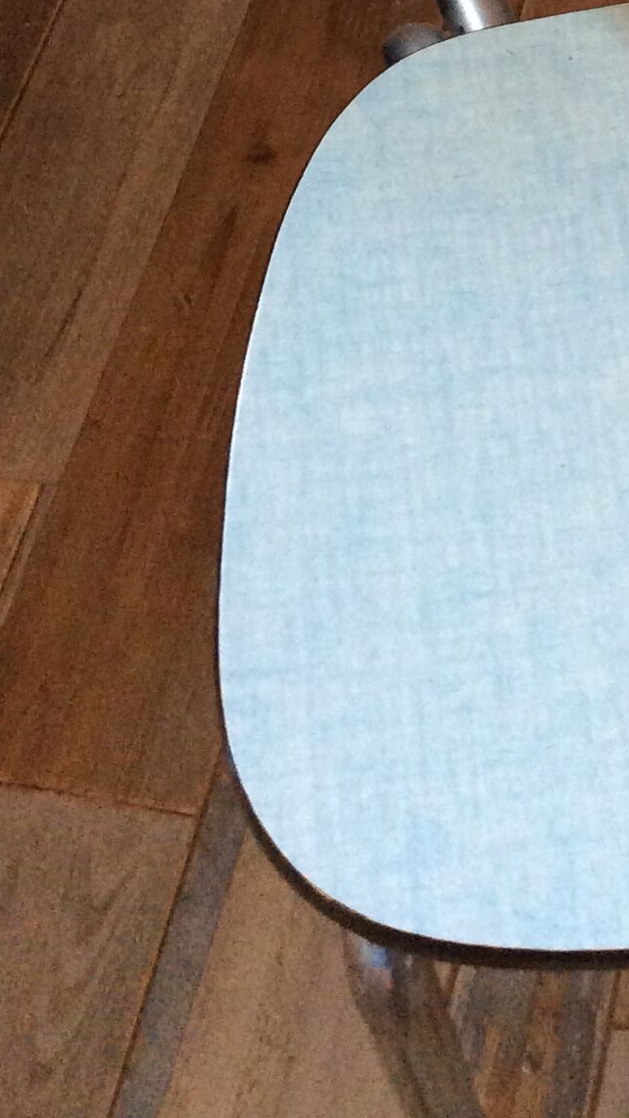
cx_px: 750
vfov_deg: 24.9
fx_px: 2343
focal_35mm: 79
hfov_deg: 14.8
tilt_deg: -49.9
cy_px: -132
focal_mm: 3.3
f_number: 2.4
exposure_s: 1/25
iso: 200
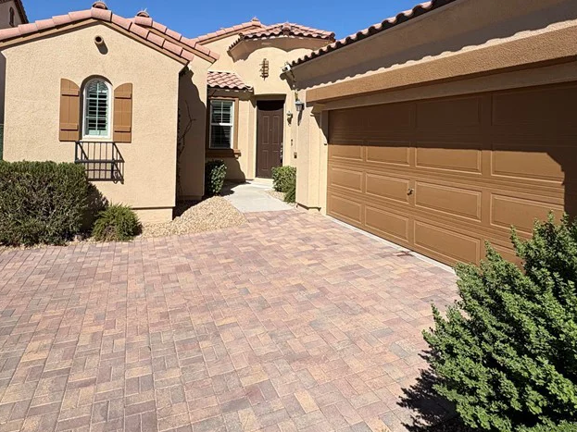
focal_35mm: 23
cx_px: 260
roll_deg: -1.0
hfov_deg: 73.7
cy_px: 133
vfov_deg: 57.2
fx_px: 383
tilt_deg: +0.8
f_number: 2.2
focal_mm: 2.22
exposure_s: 1/2985
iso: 50
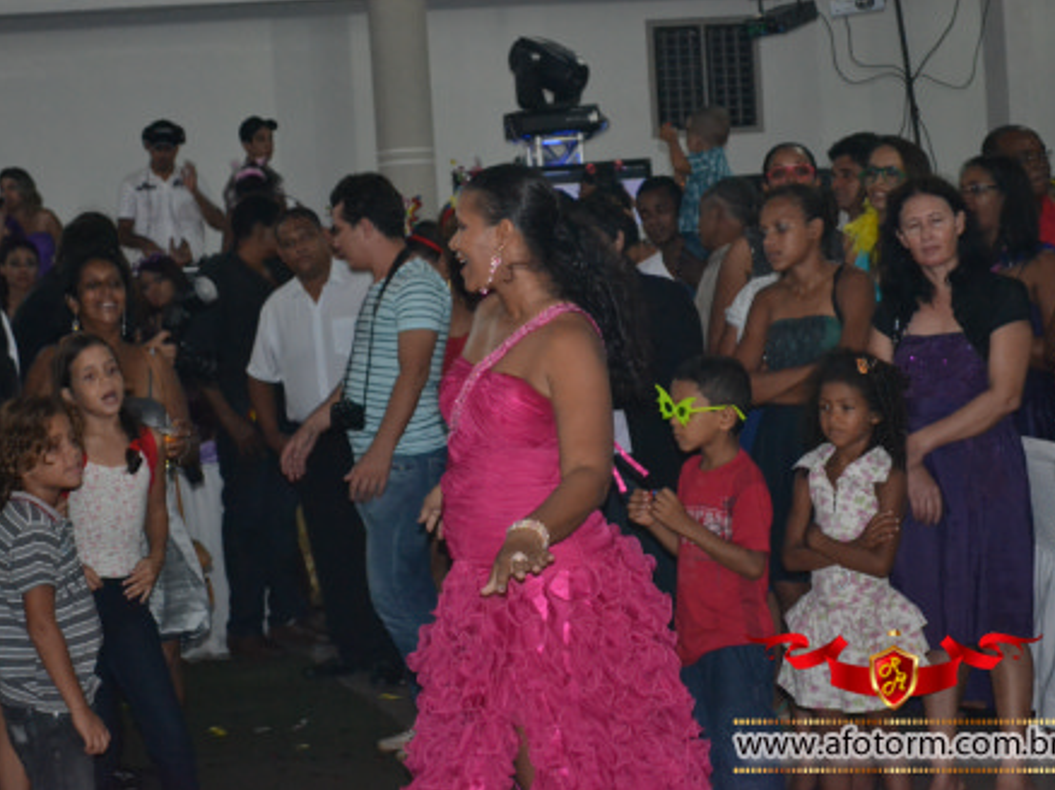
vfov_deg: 16.3
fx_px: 2758
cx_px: 475
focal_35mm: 91
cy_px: 394
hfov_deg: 21.6
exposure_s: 1/60
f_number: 5.6
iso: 3200
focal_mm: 55
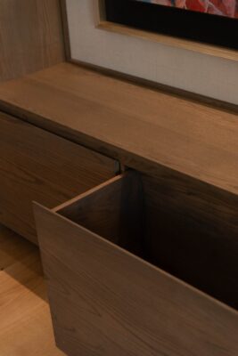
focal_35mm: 70
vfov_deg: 28.8
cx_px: 119
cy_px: 178
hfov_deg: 19.5
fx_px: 694
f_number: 2.8
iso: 1000
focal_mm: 70
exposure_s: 1/125
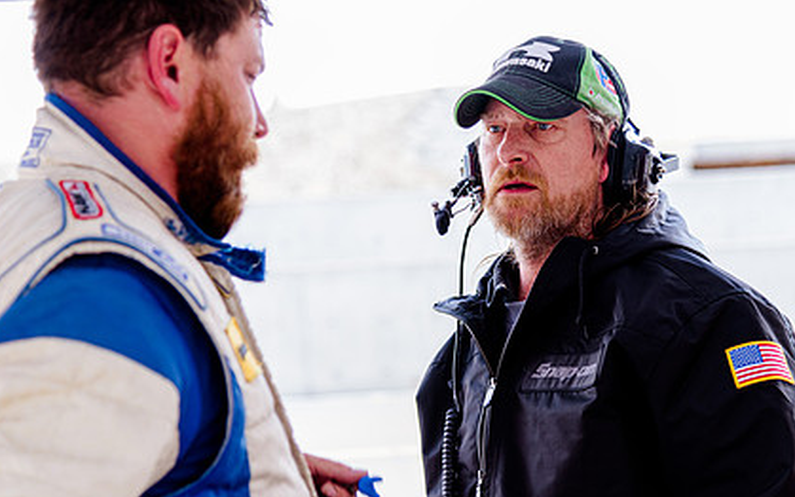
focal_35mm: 110
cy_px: 244
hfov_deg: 18.9
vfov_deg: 11.9
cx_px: 419
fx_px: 2384
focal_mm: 78
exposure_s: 1/60
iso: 125
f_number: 4
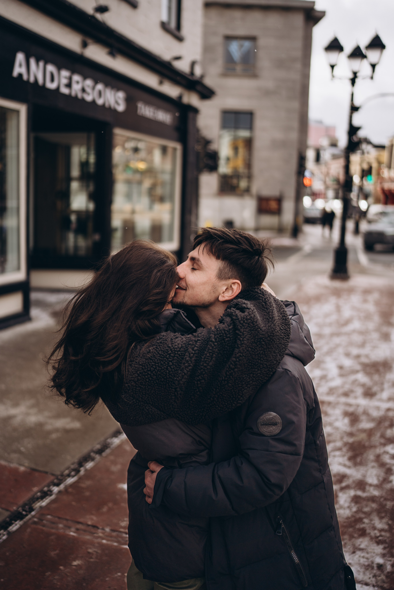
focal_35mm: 35
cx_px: 197
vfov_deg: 54.4
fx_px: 575
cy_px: 295
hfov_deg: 37.9
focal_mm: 35
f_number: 1.4
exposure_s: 1/3200
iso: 100
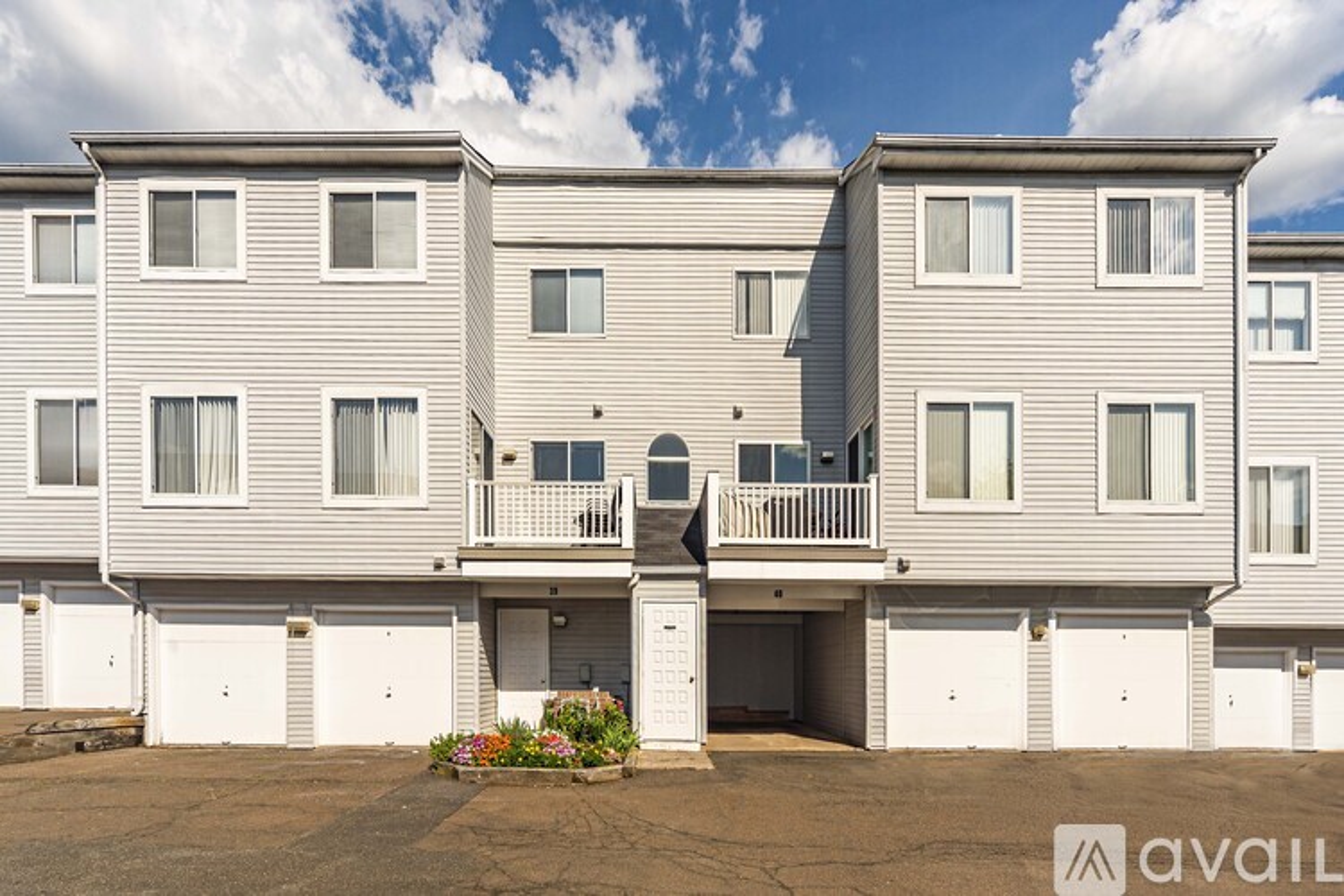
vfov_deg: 85.4
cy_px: 448
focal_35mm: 13
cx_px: 672
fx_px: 485
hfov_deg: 108.3
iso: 100
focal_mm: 13
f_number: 11
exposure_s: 1/800
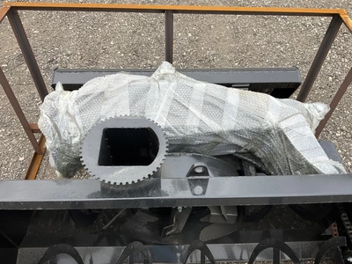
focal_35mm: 29
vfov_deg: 48.2
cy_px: 132
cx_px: 176
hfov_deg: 61.7
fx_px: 295
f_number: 1.8
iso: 25
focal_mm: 3
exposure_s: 1/428
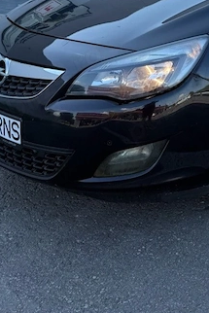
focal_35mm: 62
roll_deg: +1.7
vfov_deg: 29.2
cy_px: -34
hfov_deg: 20.9
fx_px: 539
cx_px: 228
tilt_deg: -5.9
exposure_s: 1/1230
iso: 80
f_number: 1.78
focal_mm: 6.76
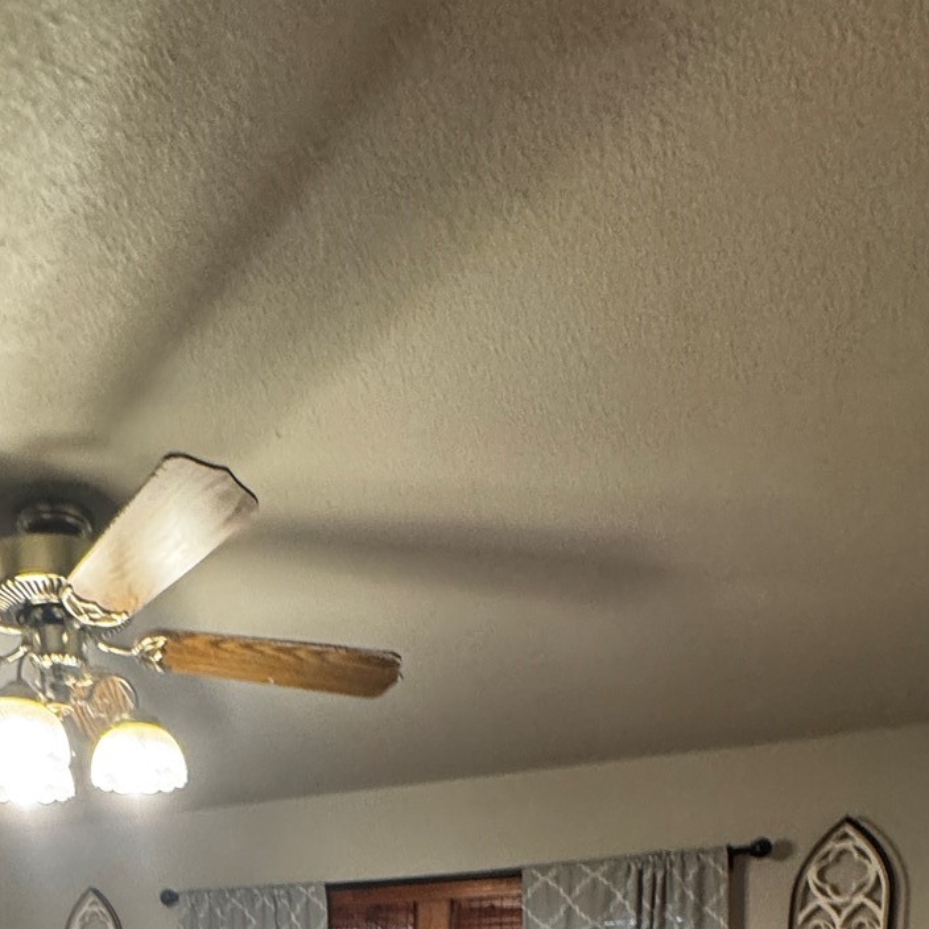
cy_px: 1226
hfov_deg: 44.6
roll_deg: +1.3
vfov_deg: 33.1
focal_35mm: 36
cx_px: 241
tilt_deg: -7.9
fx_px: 1093
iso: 320
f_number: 2.2
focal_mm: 2.22
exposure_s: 1/60
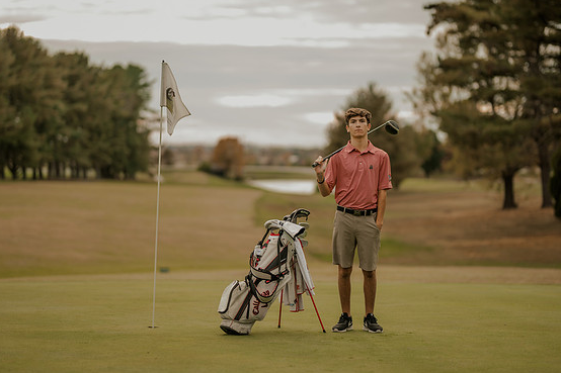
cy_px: 183
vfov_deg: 15.3
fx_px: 1386
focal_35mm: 89
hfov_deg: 22.9
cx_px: 279
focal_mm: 85
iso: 64
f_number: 1.4
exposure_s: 1/800
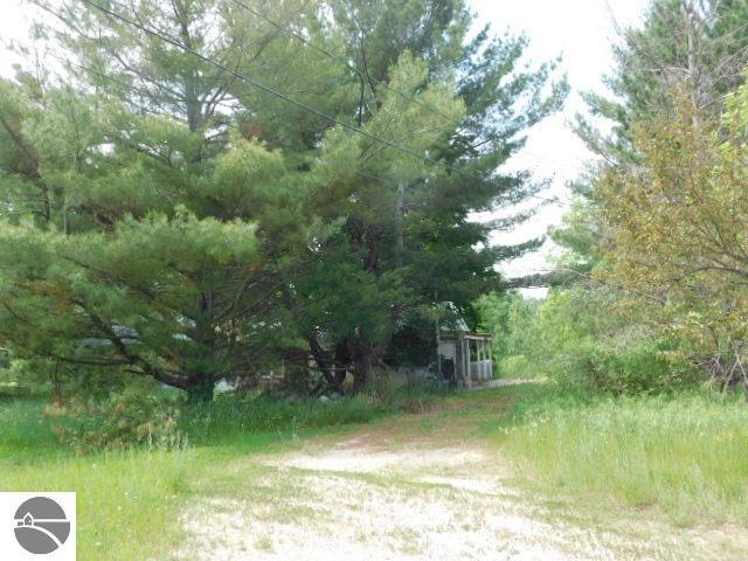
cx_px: 374
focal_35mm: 36
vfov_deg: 39.7
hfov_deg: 51.4
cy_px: 280
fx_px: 778
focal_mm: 6.3
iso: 125
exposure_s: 1/320
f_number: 3.5
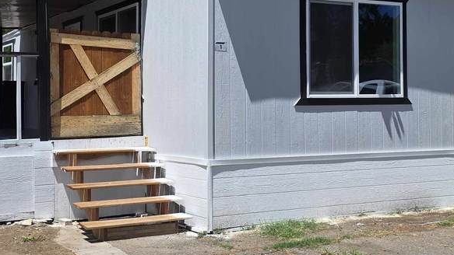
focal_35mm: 55
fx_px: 662
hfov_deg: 37.8
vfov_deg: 21.8
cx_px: 198
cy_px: 86
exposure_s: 1/7333
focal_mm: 6.3
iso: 80
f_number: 1.7
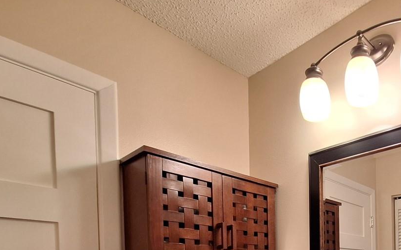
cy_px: 274
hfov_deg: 61.1
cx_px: 336
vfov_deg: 38.3
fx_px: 295
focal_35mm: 27
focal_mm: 1.74
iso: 64
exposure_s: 1/50
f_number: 2.2
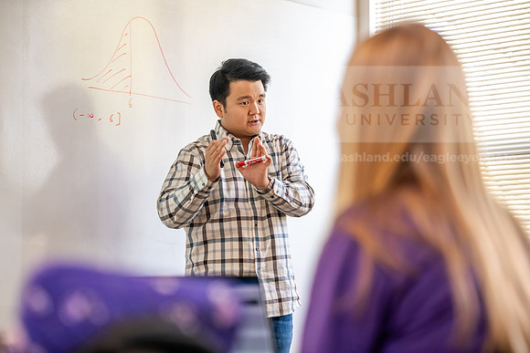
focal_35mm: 105
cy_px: 176
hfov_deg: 19.5
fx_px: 1546
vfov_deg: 13.0
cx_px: 265
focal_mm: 105
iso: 2000
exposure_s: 1/200
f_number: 3.2
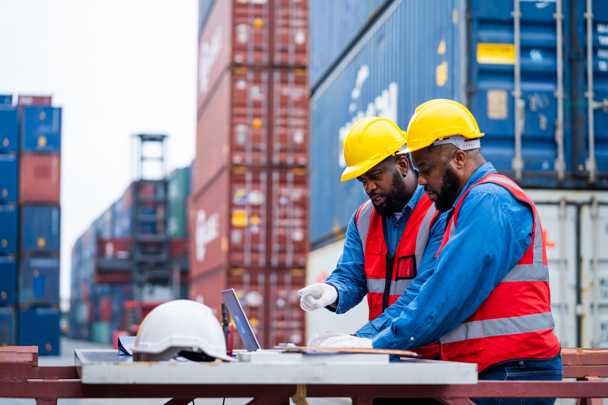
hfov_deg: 23.9
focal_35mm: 85
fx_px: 1435
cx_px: 304
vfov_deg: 16.1
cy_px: 202
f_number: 2.8
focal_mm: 85
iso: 250
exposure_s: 1/800
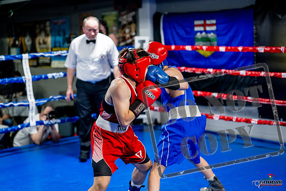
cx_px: 143
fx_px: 516
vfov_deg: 20.9
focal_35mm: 65
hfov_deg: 31.0
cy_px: 96
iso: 4000
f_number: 2
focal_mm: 65
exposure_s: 1/1000
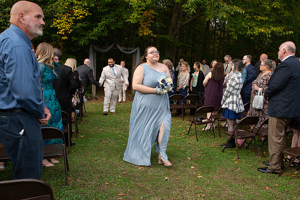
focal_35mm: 28
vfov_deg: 46.0
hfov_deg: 65.0
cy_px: 105
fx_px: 235
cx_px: 158
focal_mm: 24
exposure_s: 1/200
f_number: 6.3
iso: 400
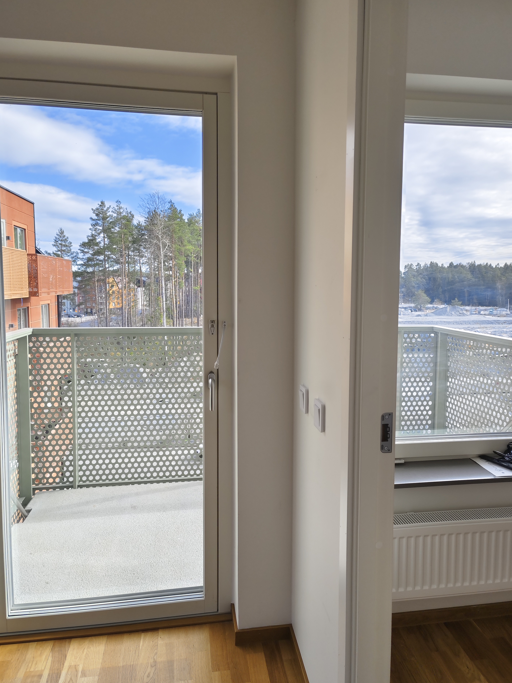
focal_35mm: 25
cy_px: 324
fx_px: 493
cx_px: 270
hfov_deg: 54.8
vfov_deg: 69.3
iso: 71
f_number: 1.75
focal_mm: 5.5
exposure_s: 1/519
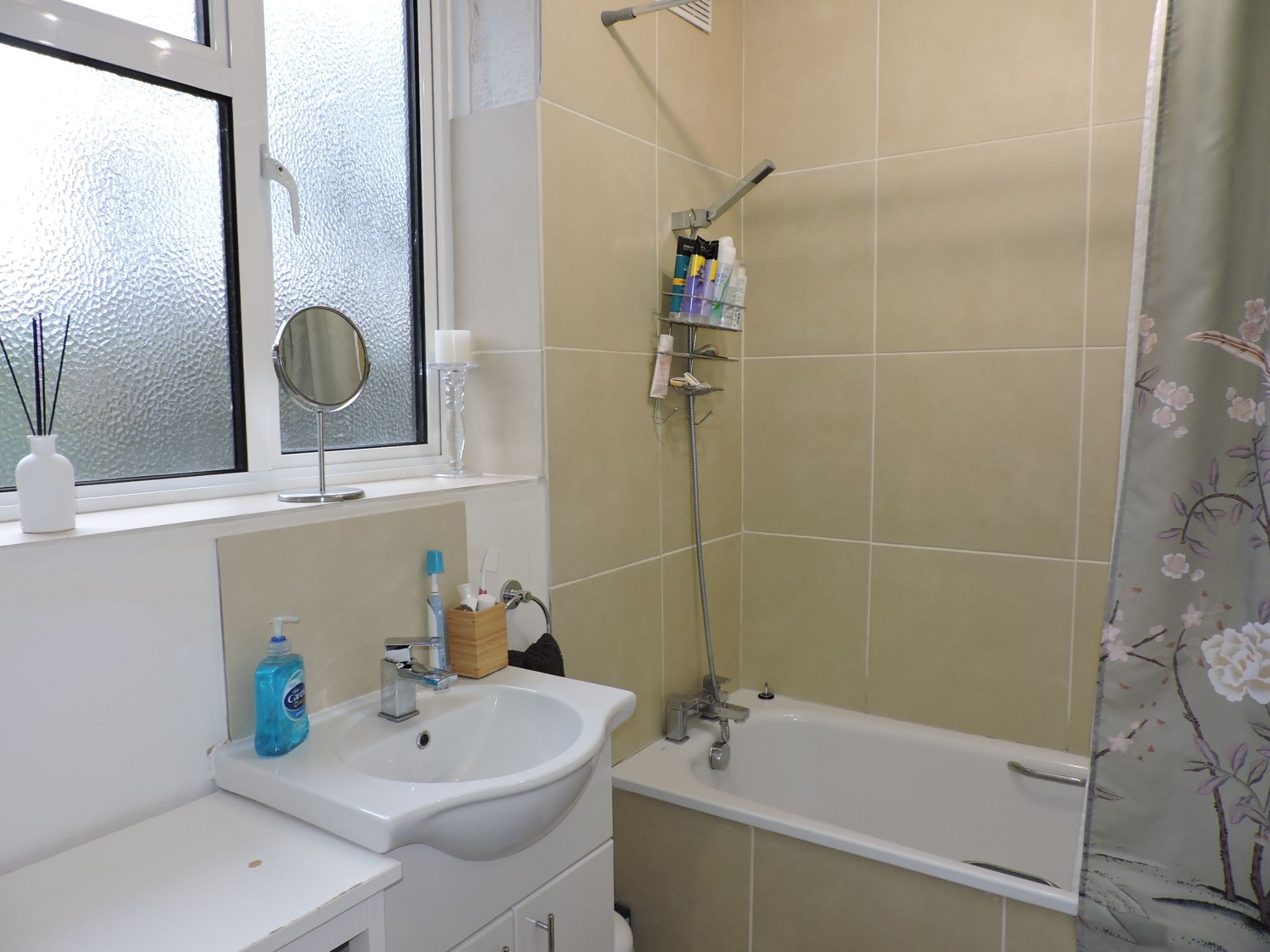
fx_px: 881
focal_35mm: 24
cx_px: 635
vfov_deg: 56.8
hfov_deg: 71.6
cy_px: 476
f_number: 3
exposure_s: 1/40
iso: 200
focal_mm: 4.3
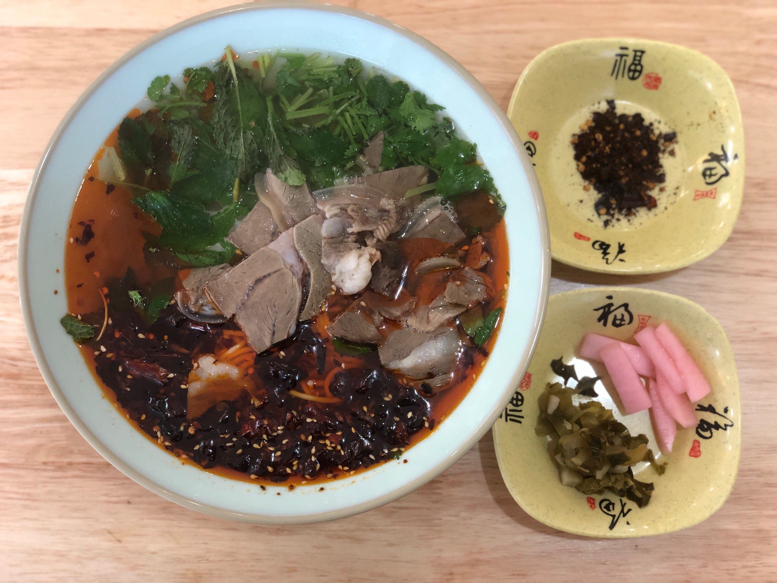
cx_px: 388
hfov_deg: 36.8
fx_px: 1167
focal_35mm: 52
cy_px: 292
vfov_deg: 28.0
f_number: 2.4
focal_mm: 6
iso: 100
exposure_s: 1/30
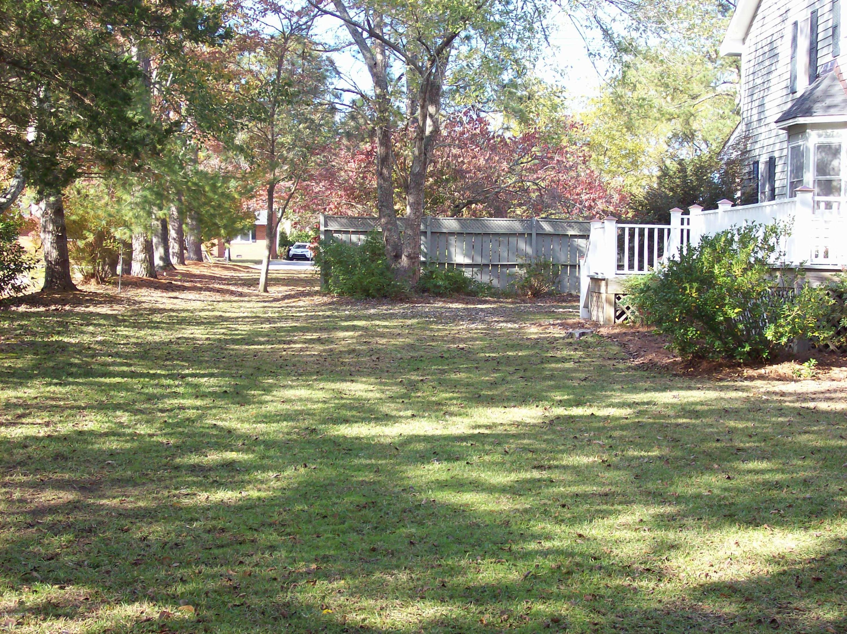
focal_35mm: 56
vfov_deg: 26.1
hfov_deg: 34.4
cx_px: 424
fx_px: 1370
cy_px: 317
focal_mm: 9.4
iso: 80
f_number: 3.4
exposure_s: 1/151
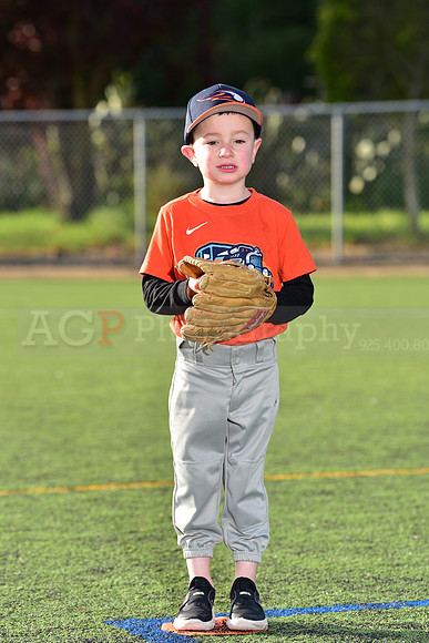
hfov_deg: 8.9
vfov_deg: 13.2
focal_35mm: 155
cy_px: 322
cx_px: 214
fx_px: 2769
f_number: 5
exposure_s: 1/200
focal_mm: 155
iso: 64
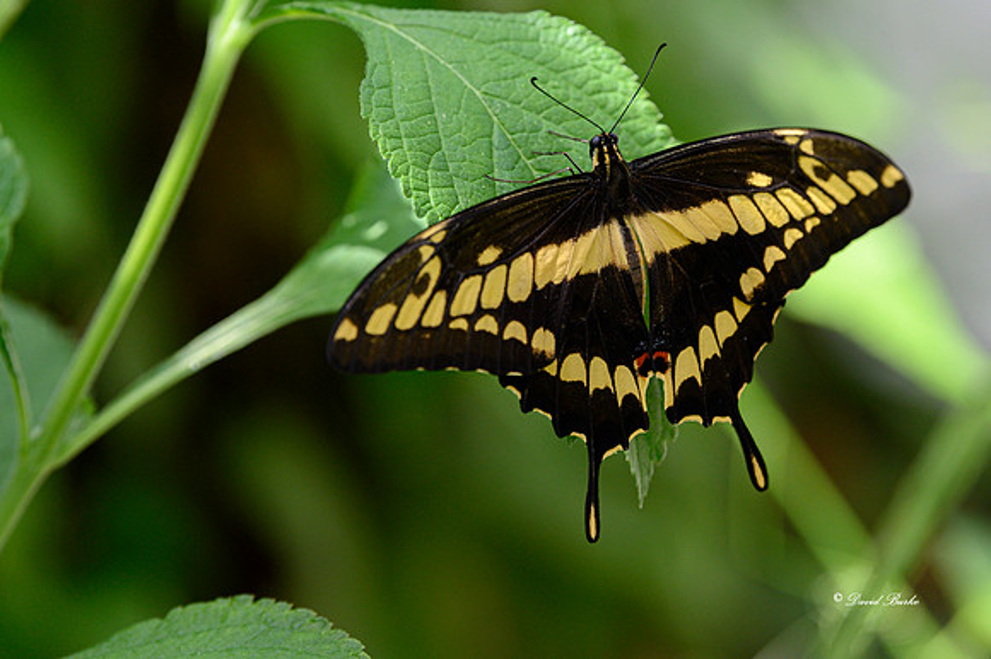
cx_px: 676
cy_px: 227
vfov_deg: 5.0
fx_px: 7507
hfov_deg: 7.5
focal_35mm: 273
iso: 900
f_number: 5
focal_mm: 200
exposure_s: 1/640
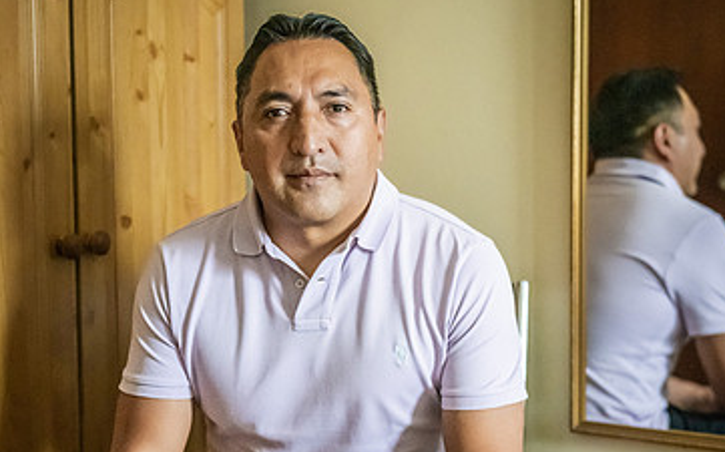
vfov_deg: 20.8
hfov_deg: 33.0
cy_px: 305
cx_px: 373
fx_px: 1224
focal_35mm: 62
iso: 8000
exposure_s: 1/2000
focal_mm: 35
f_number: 2
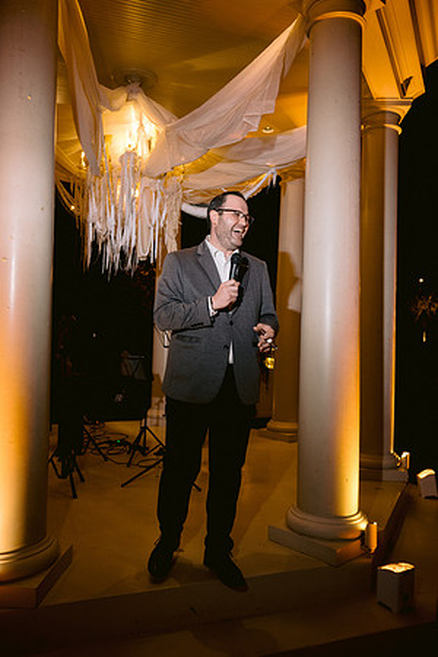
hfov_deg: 46.4
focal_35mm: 28
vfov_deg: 65.5
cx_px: 219
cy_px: 328
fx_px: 511
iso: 800
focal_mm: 28
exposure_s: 1/100
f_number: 3.2
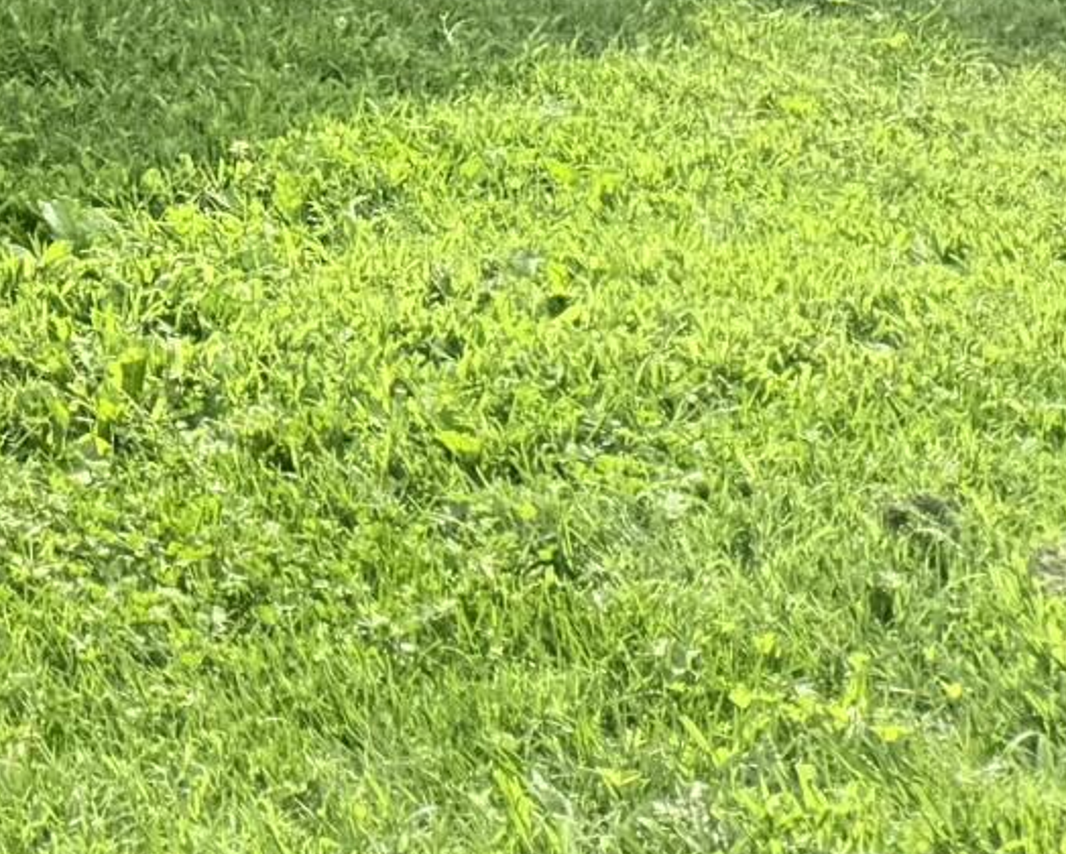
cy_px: -1318
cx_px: -1520
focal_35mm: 134
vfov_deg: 9.9
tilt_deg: +9.2
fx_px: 4231
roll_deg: +1.2
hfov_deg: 11.7
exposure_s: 1/8130
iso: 80
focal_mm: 6.76
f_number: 1.78
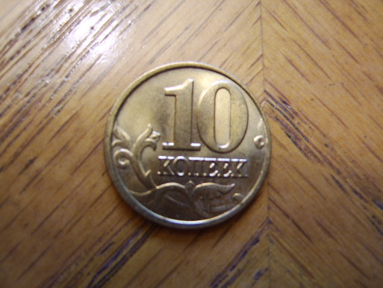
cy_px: 144
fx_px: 343
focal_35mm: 31
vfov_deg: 45.4
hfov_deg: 58.4
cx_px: 192
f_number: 2.7
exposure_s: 1/18
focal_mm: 8.13
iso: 71
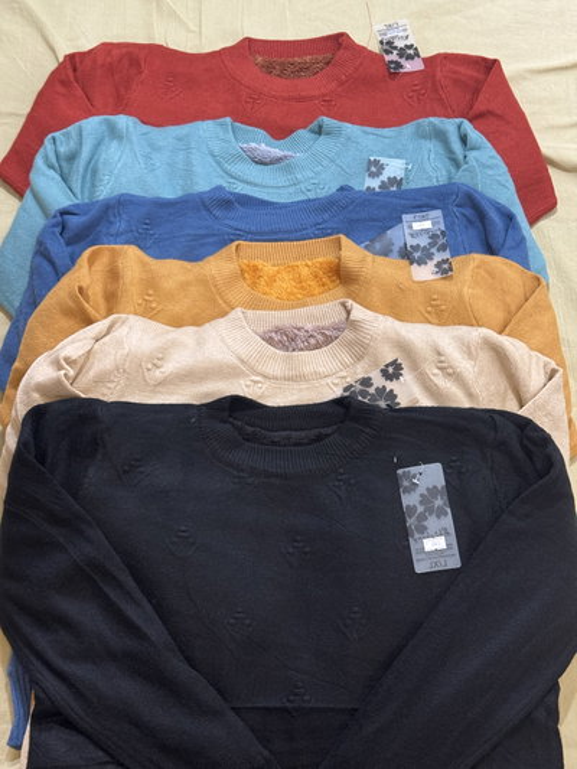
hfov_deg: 30.3
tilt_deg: -65.5
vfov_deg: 39.6
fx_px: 1066
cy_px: 384
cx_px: 288
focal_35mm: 48
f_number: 1.78
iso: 250
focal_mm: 6.76
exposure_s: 1/50
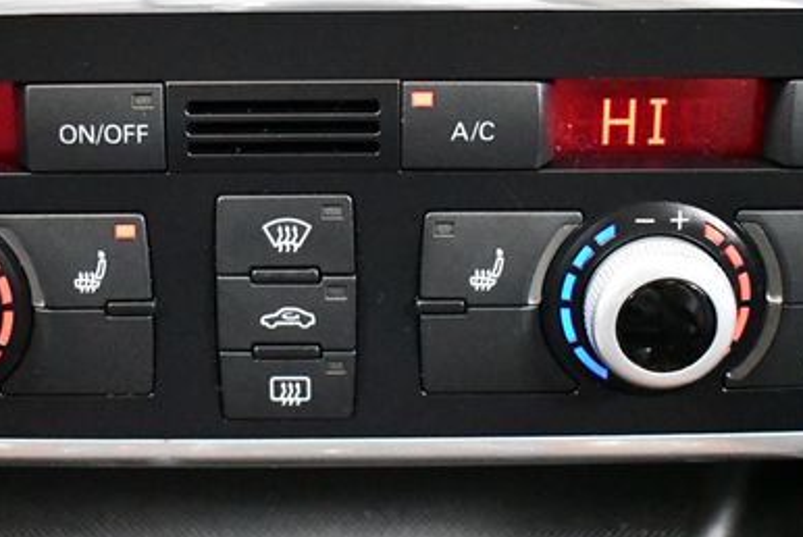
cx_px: 297
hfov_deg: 27.6
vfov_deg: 18.7
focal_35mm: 73
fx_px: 1629
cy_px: 191
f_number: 3.8
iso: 12800
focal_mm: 22
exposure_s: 1/60
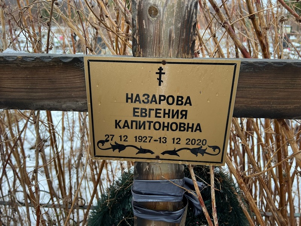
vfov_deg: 53.1
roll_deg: -0.3
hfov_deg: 67.3
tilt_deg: -21.9
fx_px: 226
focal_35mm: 26
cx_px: 150
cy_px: 113
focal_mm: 5.7
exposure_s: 1/121
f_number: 1.5
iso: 80
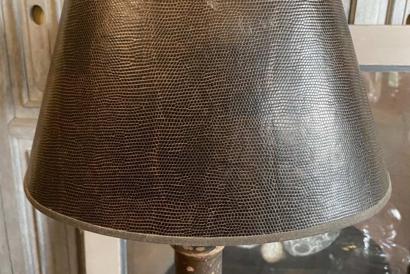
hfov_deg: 57.2
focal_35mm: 33
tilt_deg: -17.6
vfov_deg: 39.6
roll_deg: -0.7
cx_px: 201
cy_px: 96
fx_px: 376
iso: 400
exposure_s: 1/33
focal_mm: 4.2
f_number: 1.6
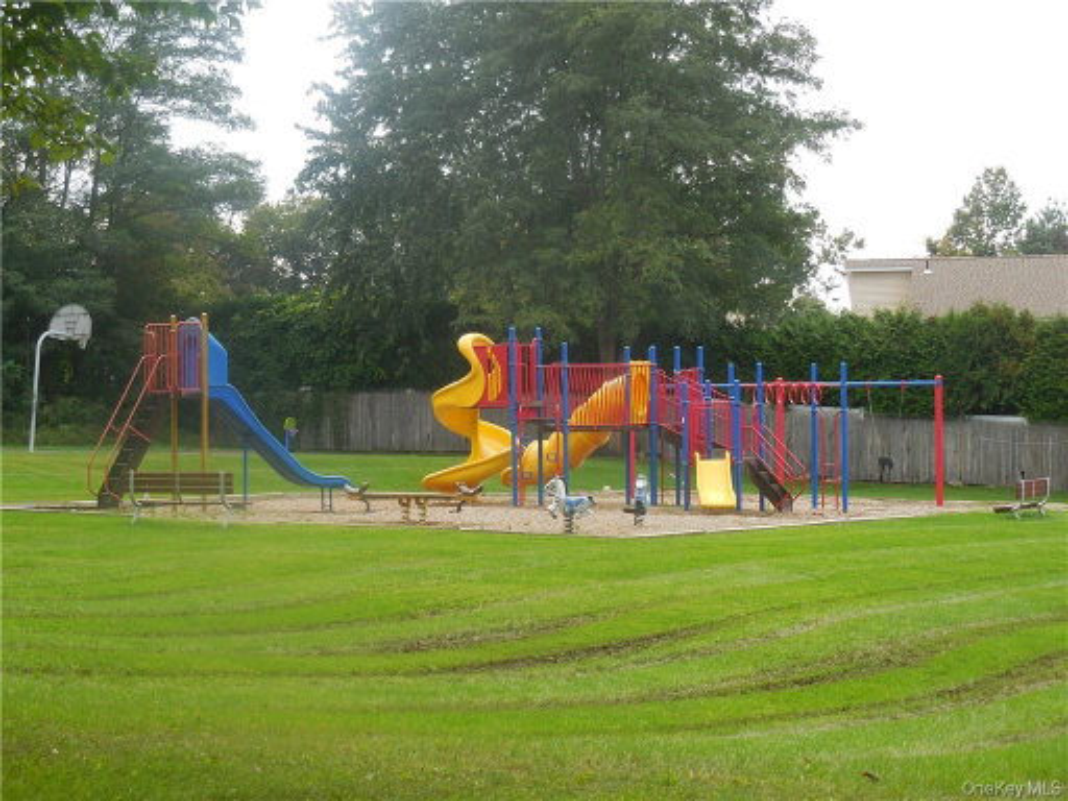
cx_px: 534
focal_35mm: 81
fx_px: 2499
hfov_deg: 24.1
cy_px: 400
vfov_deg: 18.2
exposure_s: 1/160
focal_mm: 14.5
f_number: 4.9
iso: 125
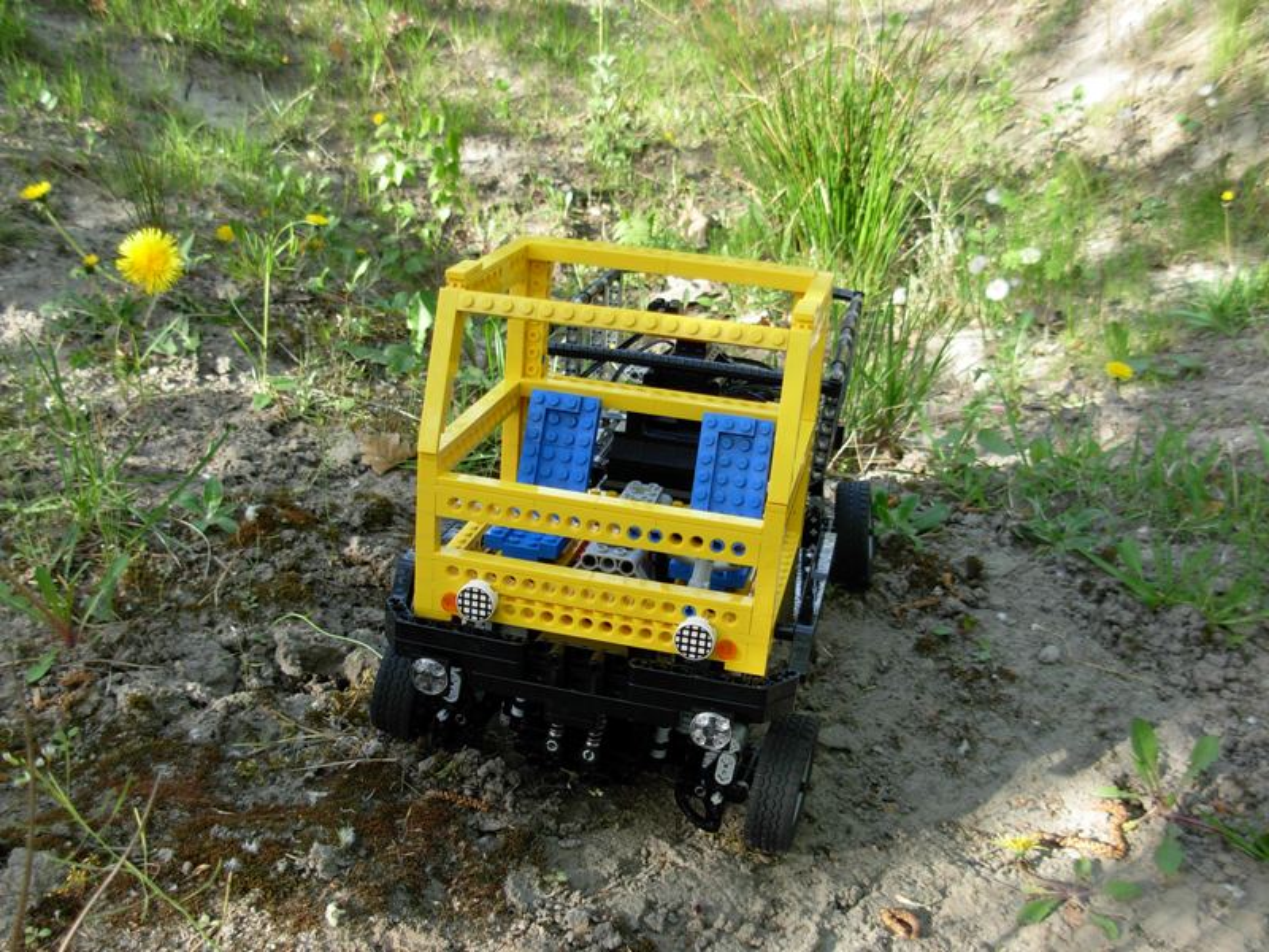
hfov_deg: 49.0
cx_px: 634
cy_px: 476
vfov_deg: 37.7
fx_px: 1393
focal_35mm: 38
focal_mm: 6.3
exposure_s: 1/148
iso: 79
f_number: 2.9
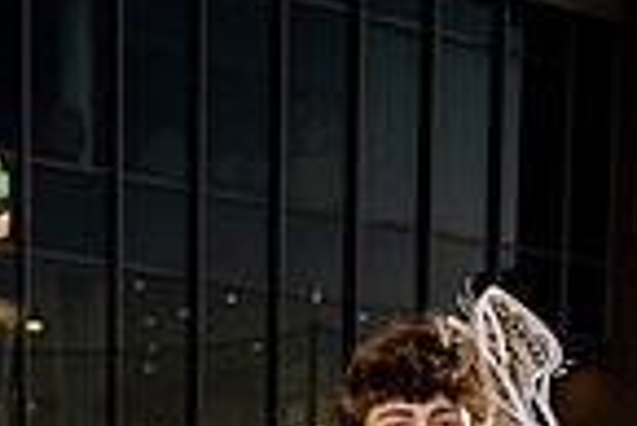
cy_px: 940
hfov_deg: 17.8
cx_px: 351
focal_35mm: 115
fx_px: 2037
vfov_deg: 10.6
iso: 400
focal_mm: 37
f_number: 4
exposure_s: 1/250
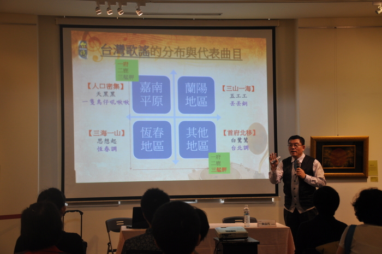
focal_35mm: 68
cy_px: 127
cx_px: 191
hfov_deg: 29.9
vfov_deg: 20.1
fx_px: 715
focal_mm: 45
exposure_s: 1/25
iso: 400
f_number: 5
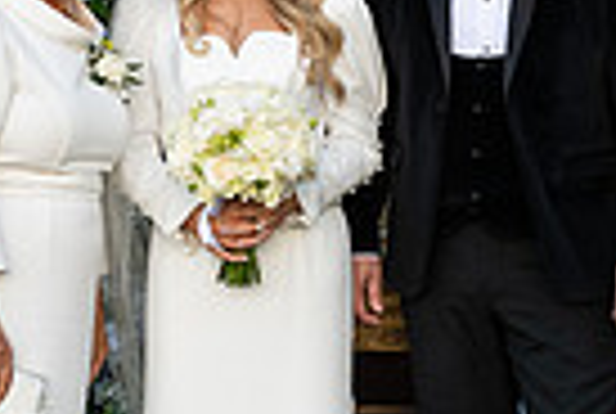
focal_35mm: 169
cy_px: 65
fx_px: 2898
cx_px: 373
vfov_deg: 8.1
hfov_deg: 12.1
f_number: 5.6
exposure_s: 1/640
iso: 500
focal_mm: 40
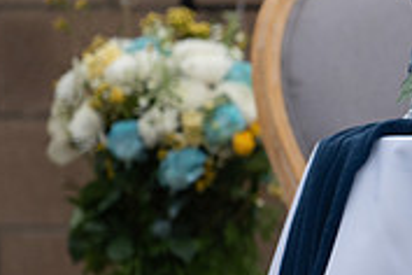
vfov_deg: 2.5
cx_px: 624
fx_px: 6180
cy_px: 157
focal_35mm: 540
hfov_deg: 3.8
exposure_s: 1/1600
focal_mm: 165
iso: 400
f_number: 2.8
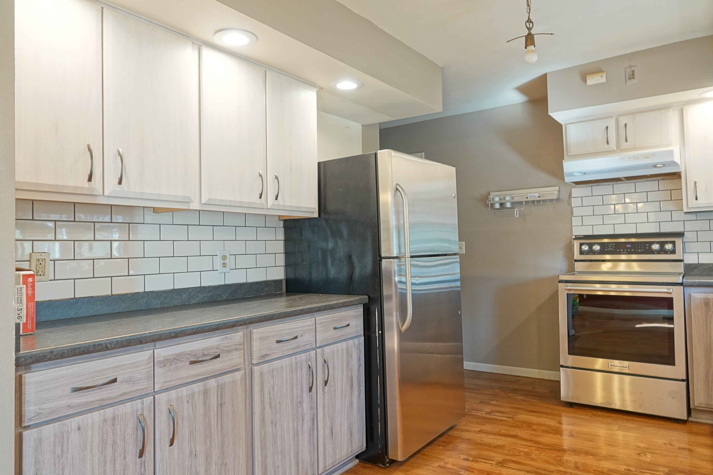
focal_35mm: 24
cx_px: 356
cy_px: 238
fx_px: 475
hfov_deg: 73.7
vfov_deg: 53.1
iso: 320
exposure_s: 1/30
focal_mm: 8.8
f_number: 2.5
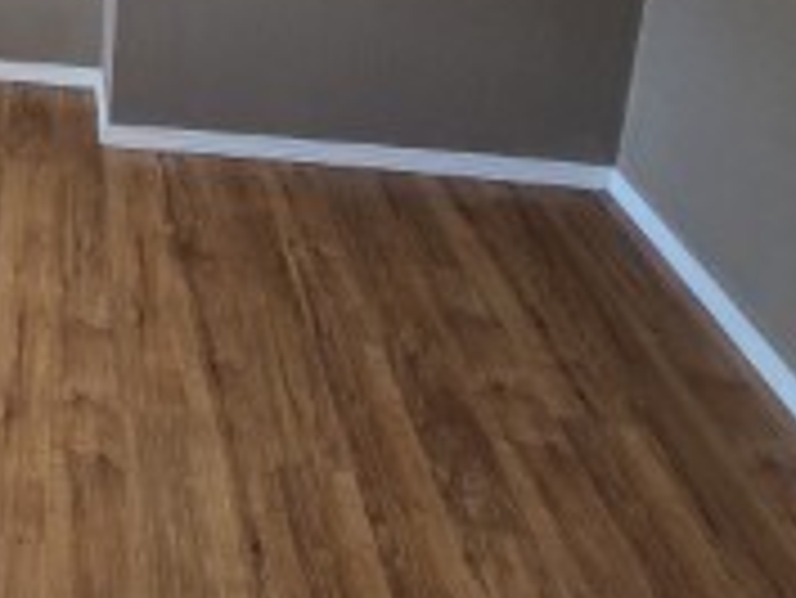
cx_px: -247
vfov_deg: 26.9
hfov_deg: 31.1
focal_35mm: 47
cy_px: -139
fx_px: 1082
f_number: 2.2
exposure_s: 1/120
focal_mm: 2.2
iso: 200
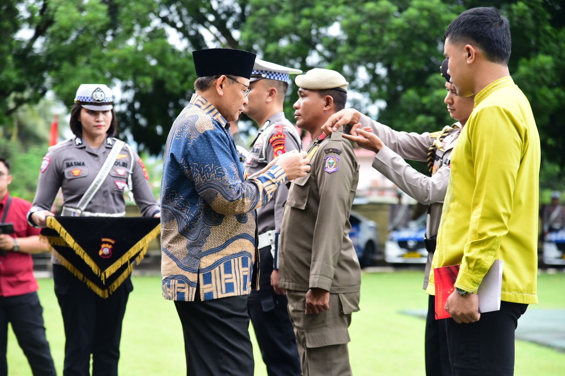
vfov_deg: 11.4
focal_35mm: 120
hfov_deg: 17.1
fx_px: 1883
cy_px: 188
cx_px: 282
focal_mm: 120
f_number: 4.5
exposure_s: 1/125
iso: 640
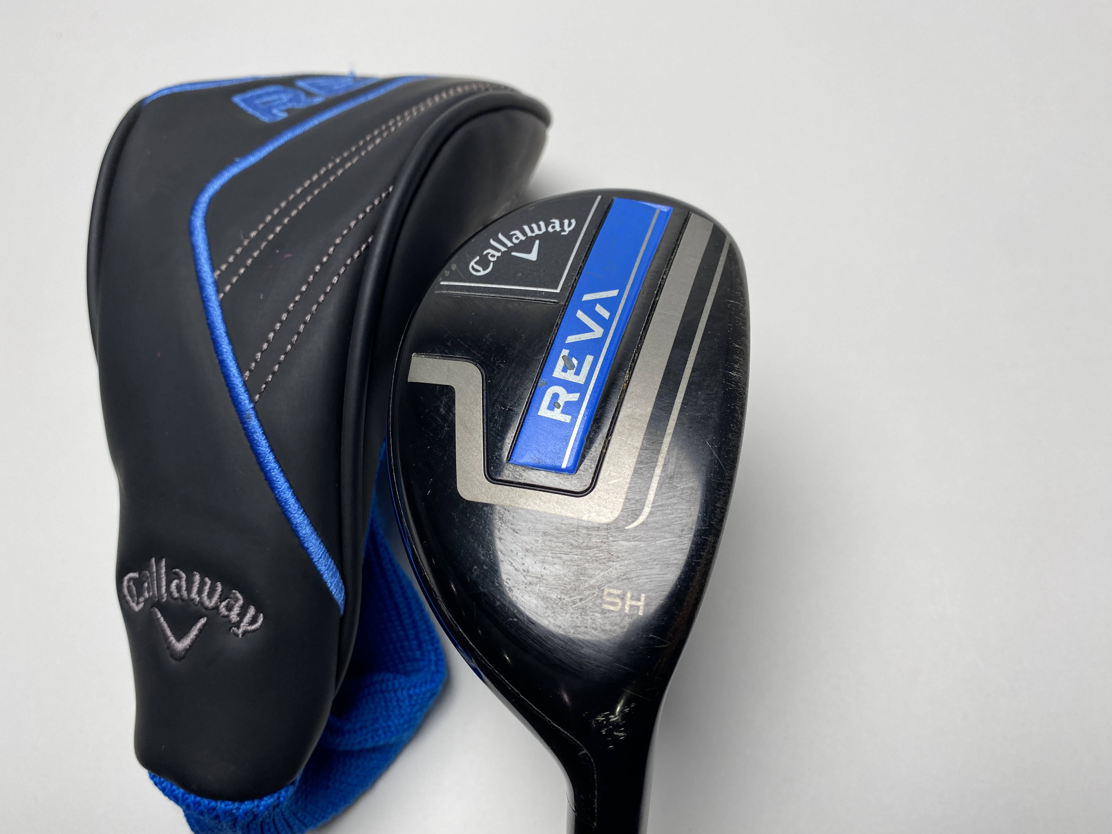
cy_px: 429
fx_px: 867
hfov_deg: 65.3
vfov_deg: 51.3
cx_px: 540
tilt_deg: -66.2
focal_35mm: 27
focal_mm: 4.25
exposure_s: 1/179
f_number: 1.8
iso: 32
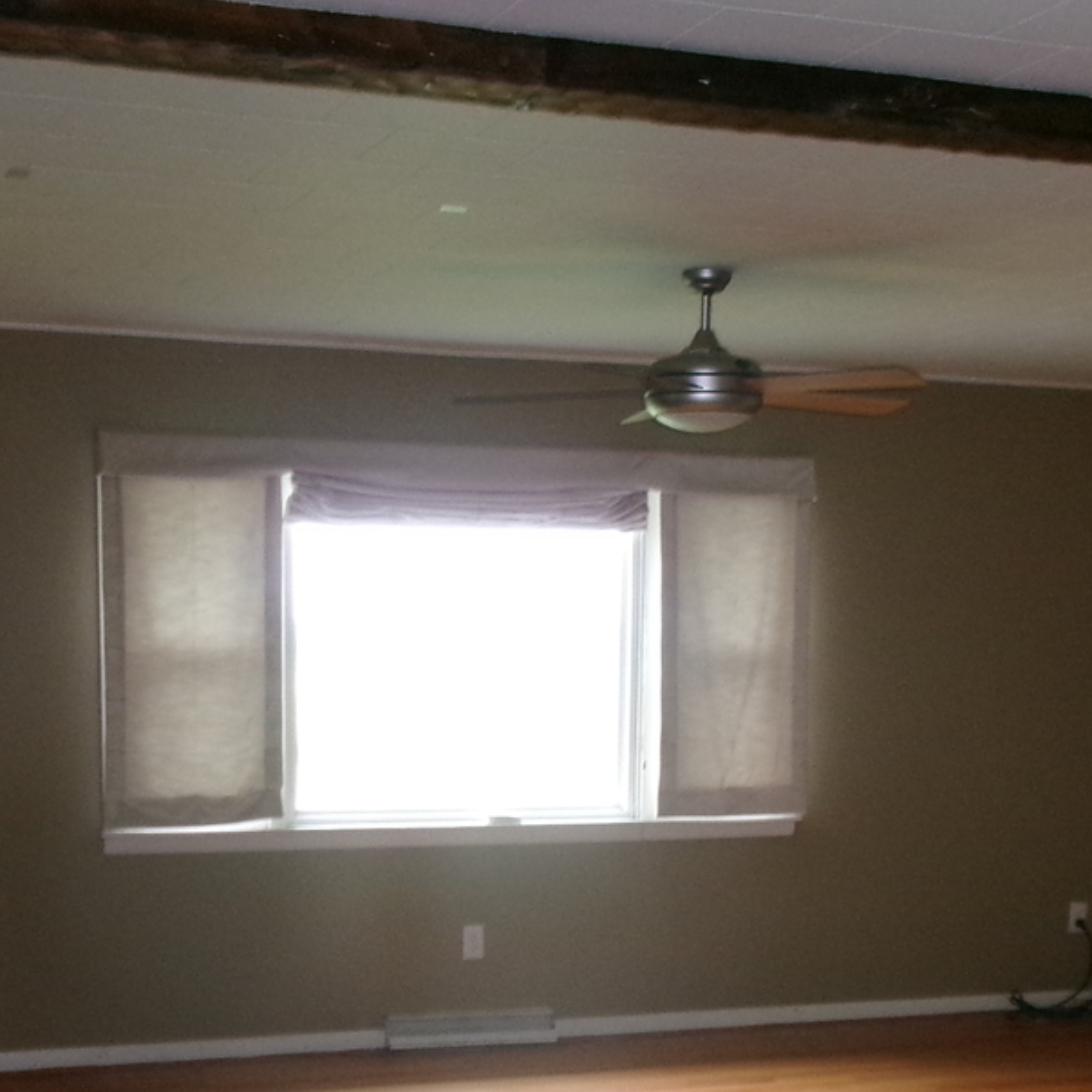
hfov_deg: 29.1
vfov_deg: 28.0
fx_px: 2106
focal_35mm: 59
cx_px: 503
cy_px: 974
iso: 334
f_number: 3.9
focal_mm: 5.1
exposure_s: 1/34
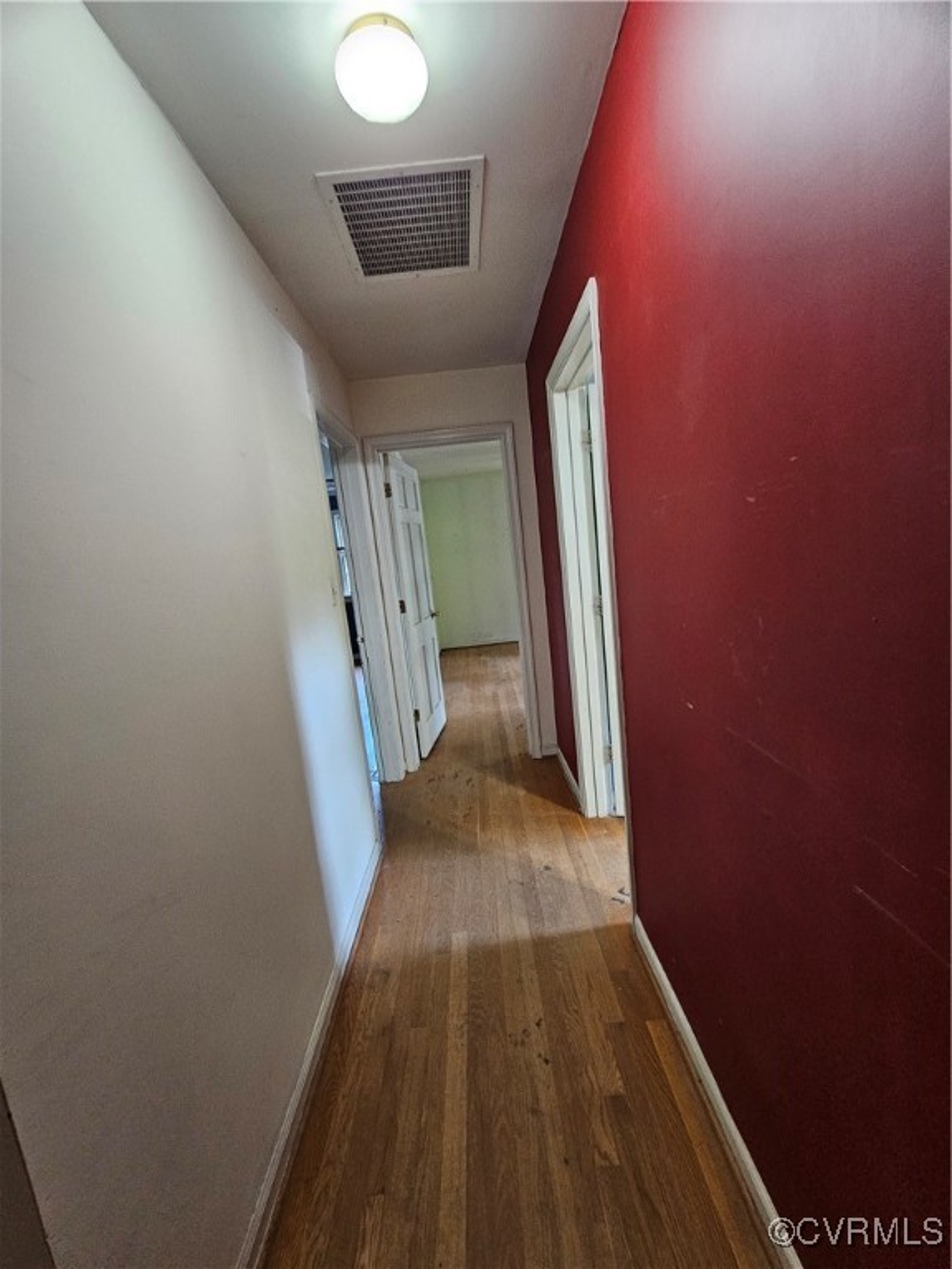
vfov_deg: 106.2
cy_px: 634
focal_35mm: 13
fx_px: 477
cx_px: 476
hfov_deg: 89.9
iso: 320
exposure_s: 1/30
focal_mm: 2.2
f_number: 2.2
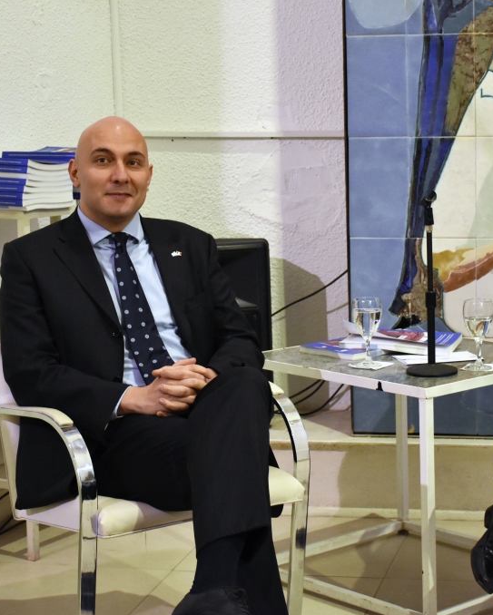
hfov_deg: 17.9
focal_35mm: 85
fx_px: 1549
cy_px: 308
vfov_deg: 22.5
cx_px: 400
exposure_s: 1/60
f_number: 4.5
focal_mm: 40
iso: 2000
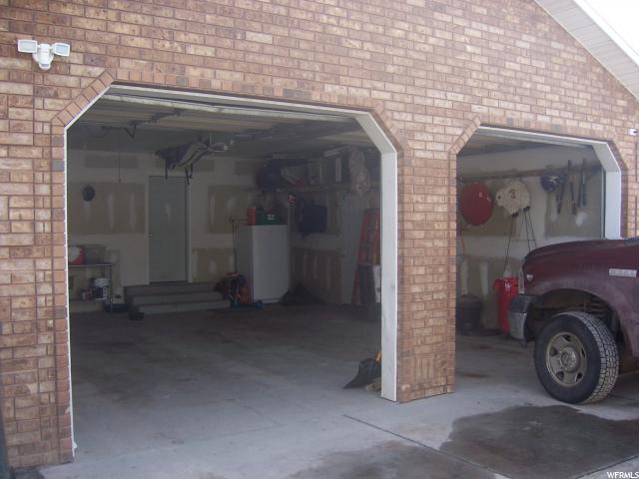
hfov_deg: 51.4
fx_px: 665
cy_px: 240
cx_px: 320
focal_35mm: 36
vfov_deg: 39.7
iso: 80
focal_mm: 6.2
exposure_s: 1/320
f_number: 2.8
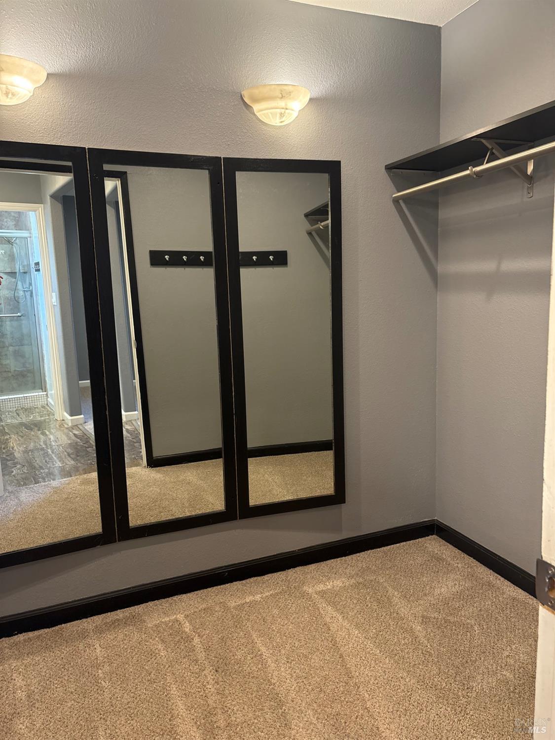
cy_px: 370
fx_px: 556
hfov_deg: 53.1
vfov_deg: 67.3
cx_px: 278
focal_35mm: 26
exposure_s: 1/60
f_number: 1.6
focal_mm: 5.96
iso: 250
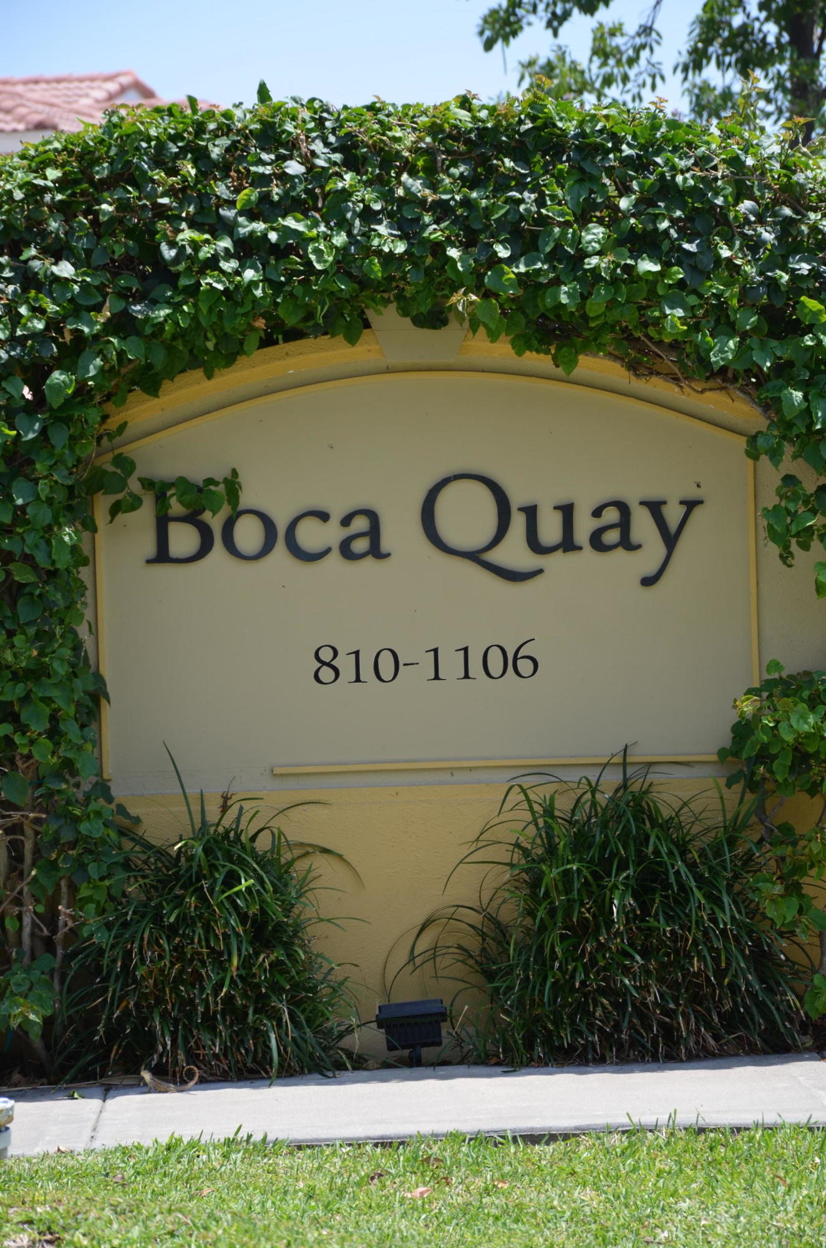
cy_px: 624
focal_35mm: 142
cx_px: 413
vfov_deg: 14.4
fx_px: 4928
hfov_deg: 9.6
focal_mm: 95
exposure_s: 1/250
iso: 140
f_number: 8
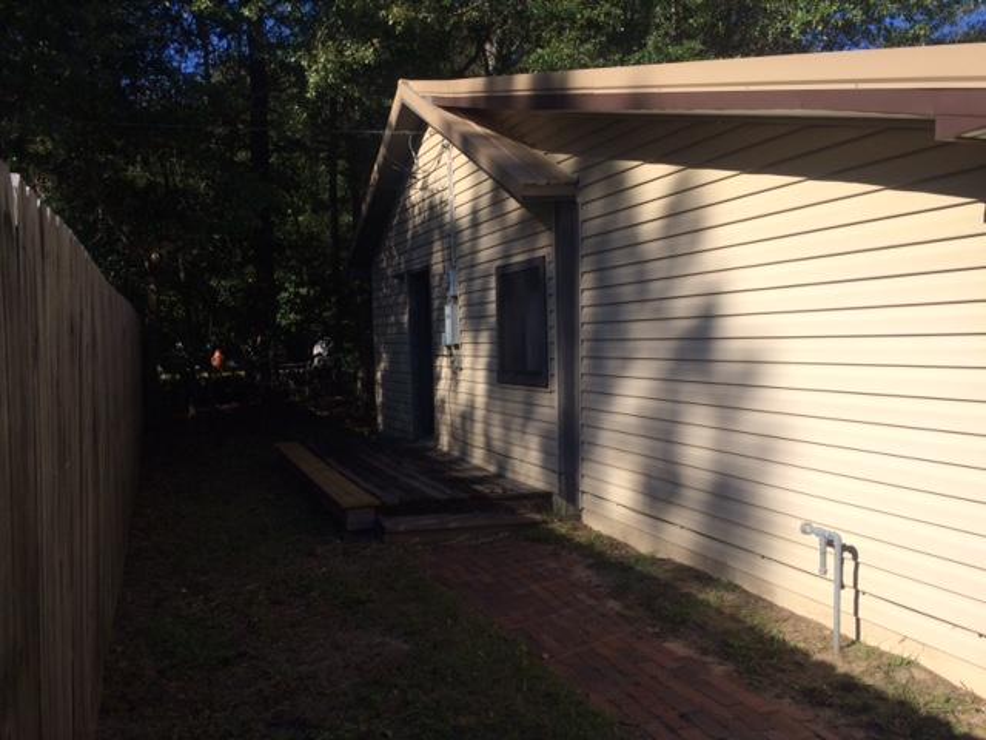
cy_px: 370
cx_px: 493
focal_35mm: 29
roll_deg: +0.5
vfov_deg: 48.2
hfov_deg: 61.7
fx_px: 826
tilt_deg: -2.6
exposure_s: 1/2160
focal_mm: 4.15
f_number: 2.2
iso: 32
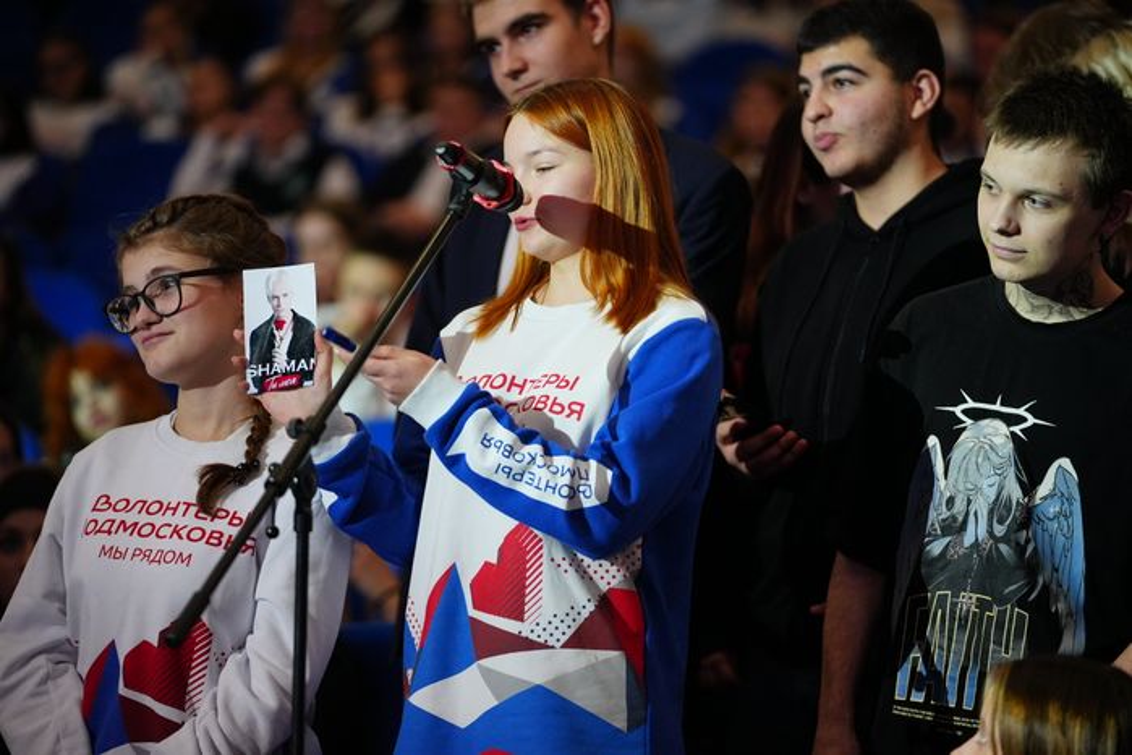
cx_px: 566
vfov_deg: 8.4
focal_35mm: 164
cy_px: 378
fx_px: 5156
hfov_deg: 12.5
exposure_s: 1/200
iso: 3200
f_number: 2.8
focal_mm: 164
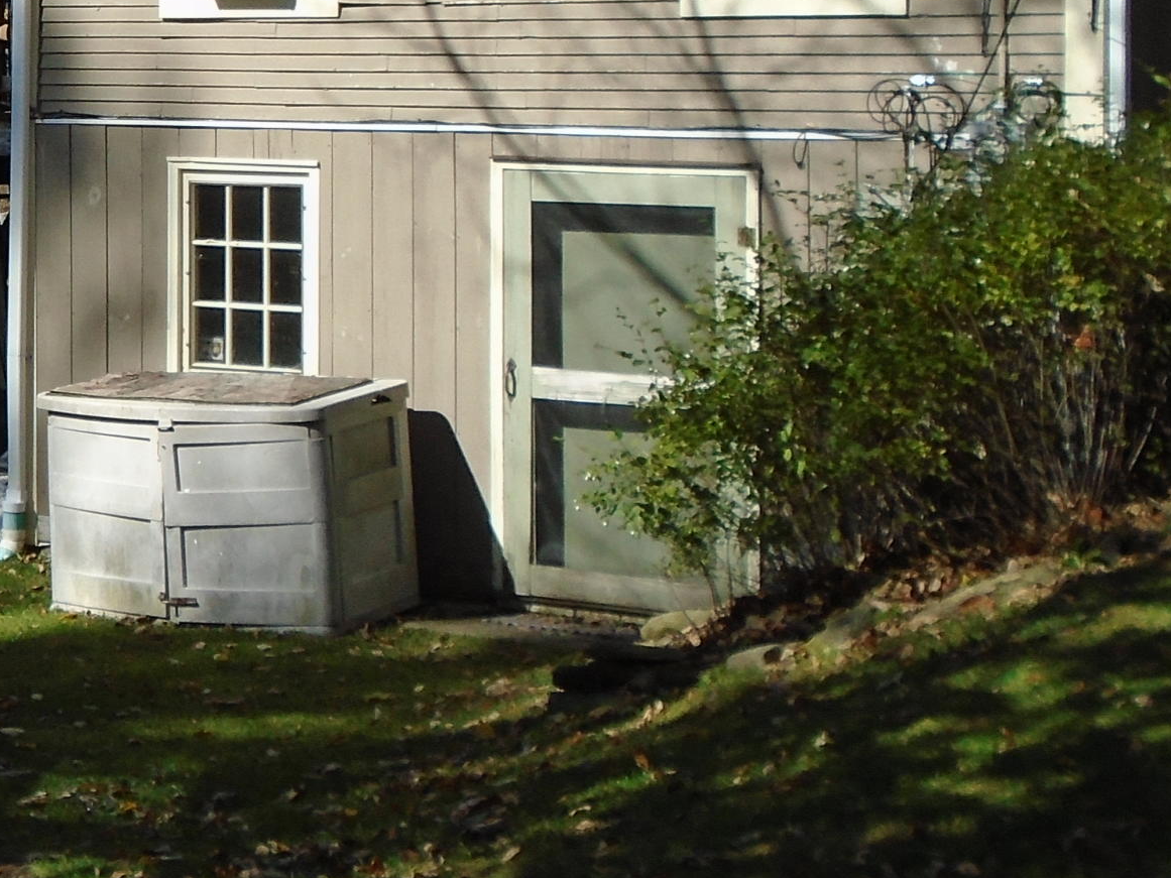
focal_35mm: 93
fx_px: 3146
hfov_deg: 19.5
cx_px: -339
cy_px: -131
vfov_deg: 15.4
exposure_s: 1/800
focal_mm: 6.4
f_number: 3.8
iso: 100
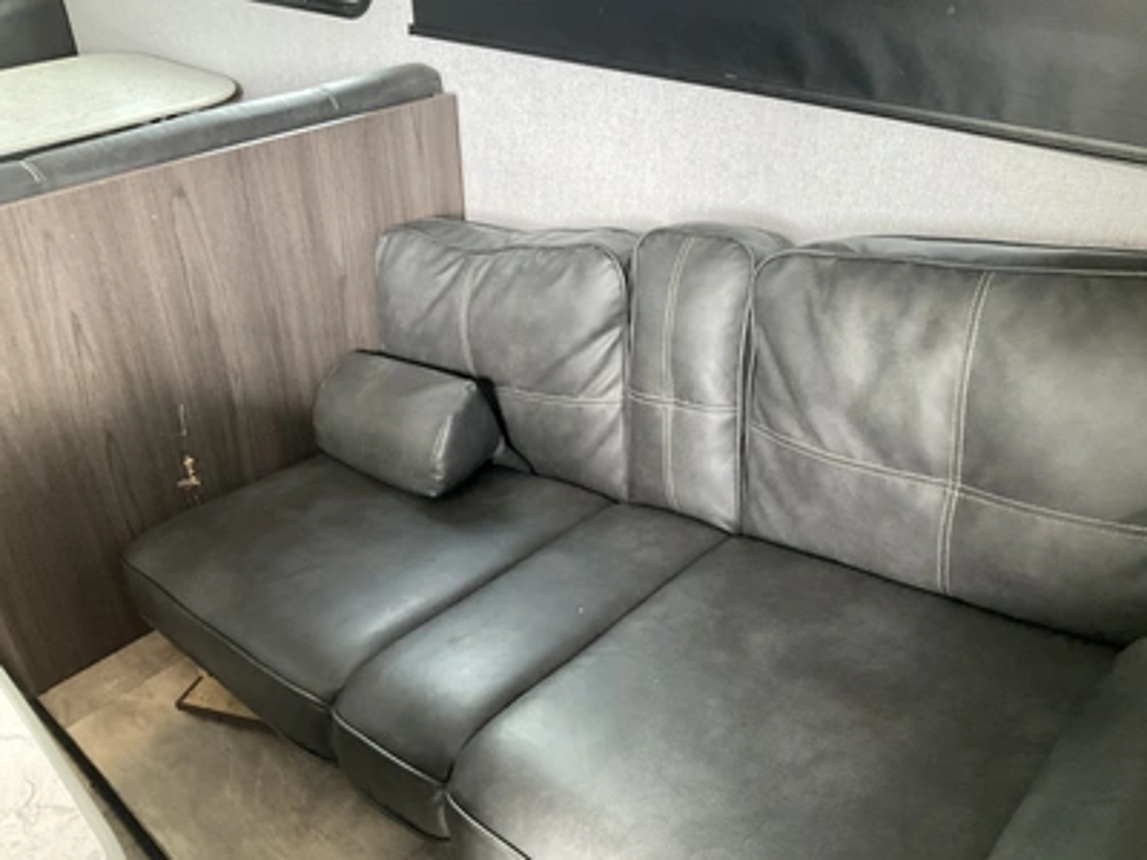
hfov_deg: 61.7
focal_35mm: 29
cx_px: 574
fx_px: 961
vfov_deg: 48.2
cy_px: 430
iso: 200
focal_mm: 3
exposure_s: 1/60
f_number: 1.8
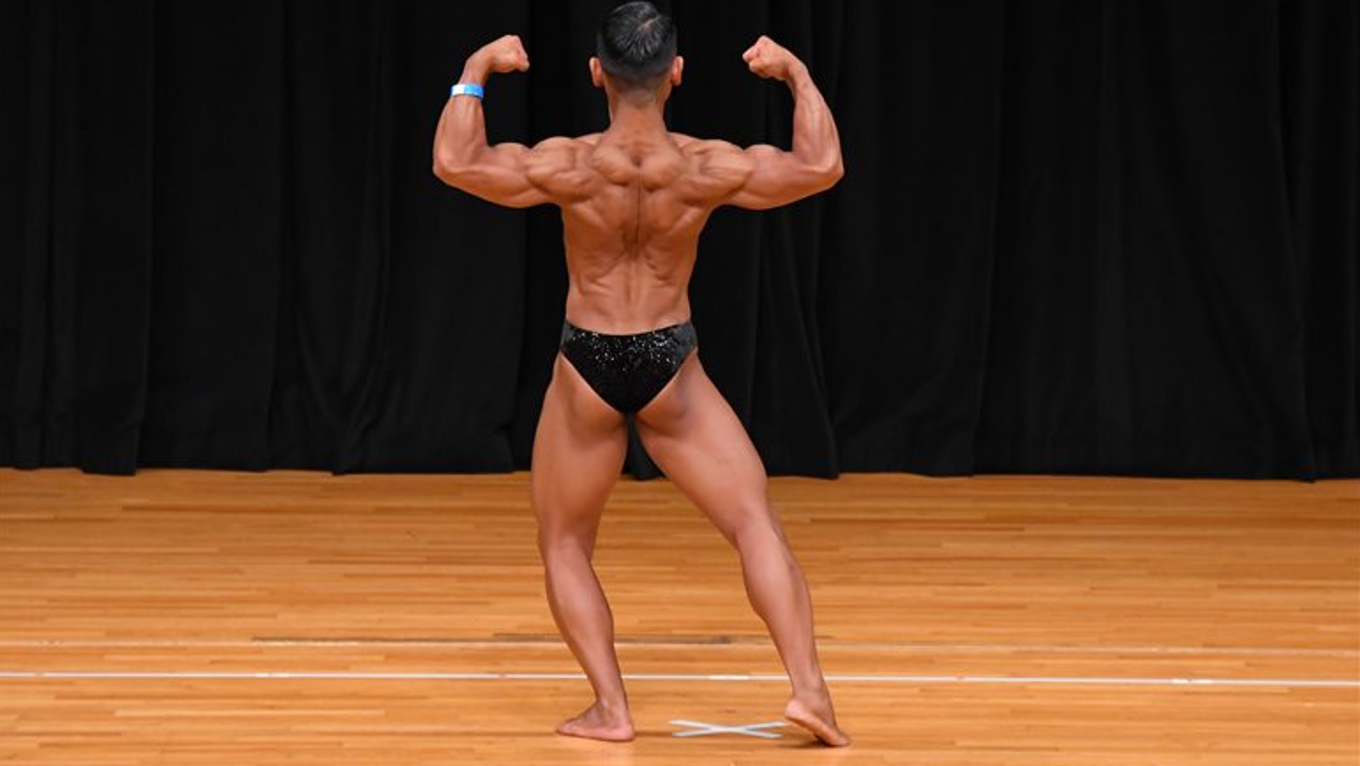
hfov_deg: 7.2
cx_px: 678
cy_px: 374
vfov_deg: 4.1
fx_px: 10820
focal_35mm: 300
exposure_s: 1/400
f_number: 5.6
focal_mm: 190
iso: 3200
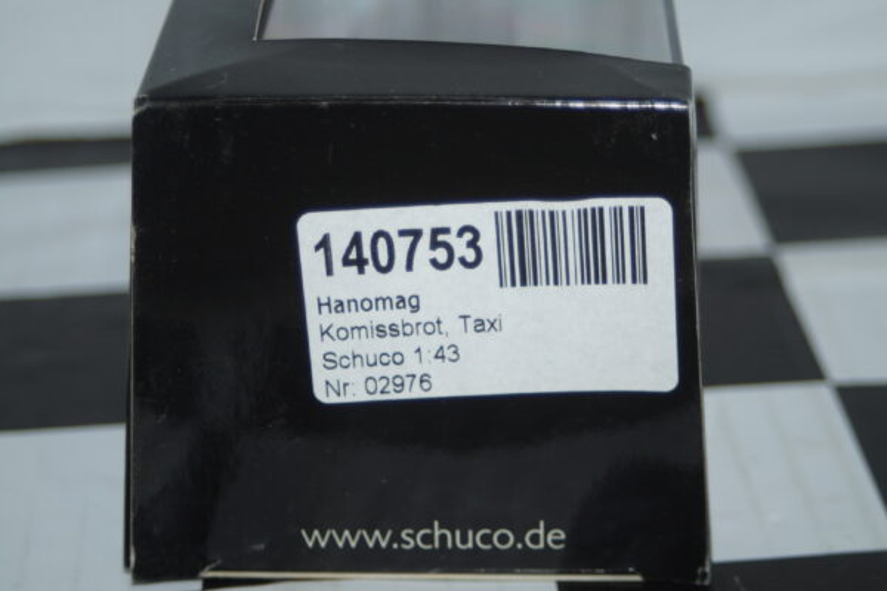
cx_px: 444
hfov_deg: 19.5
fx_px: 2587
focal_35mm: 105
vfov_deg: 13.0
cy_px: 296
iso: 200
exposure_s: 1/60
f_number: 5.6
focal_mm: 70
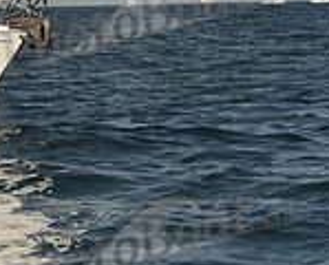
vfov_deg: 6.1
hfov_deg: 7.5
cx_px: -113
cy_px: -67
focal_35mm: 255
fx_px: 2489
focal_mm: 70
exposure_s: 1/640
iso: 250
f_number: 9
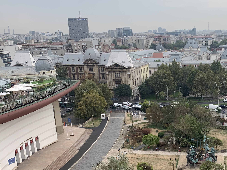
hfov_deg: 34.7
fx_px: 348
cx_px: 192
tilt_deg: -14.9
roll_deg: +1.6
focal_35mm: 53
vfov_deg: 27.2
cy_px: 126
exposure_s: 1/1111
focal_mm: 4.25
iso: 25
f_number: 1.8
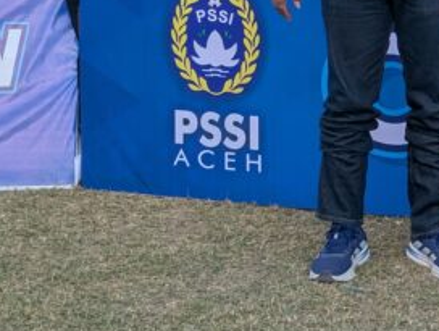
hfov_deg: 13.3
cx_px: 618
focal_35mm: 141
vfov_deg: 10.3
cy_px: -119
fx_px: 1791
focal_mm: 6.81
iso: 49
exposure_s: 1/904
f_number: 1.85
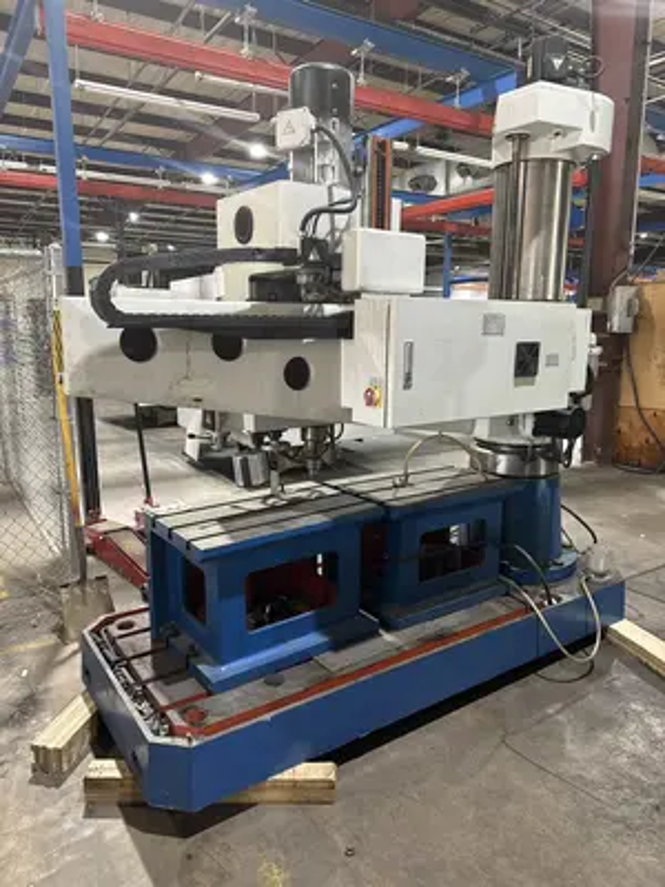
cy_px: 444
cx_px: 332
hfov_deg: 56.8
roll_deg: -0.3
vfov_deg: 71.6
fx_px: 615
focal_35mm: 24
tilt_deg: -10.1
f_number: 1.78
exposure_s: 1/60
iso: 320
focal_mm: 6.76
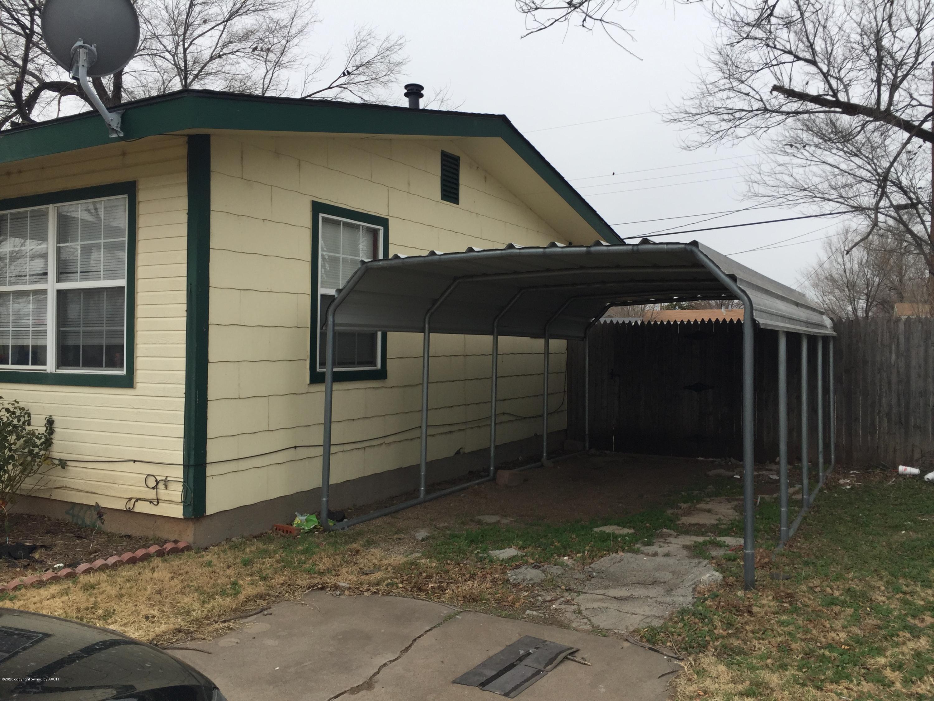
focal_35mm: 29
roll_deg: +0.2
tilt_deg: -2.5
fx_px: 782
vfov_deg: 48.2
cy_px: 350
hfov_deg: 61.7
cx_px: 467
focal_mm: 4.15
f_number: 2.2
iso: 32
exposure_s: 1/1041
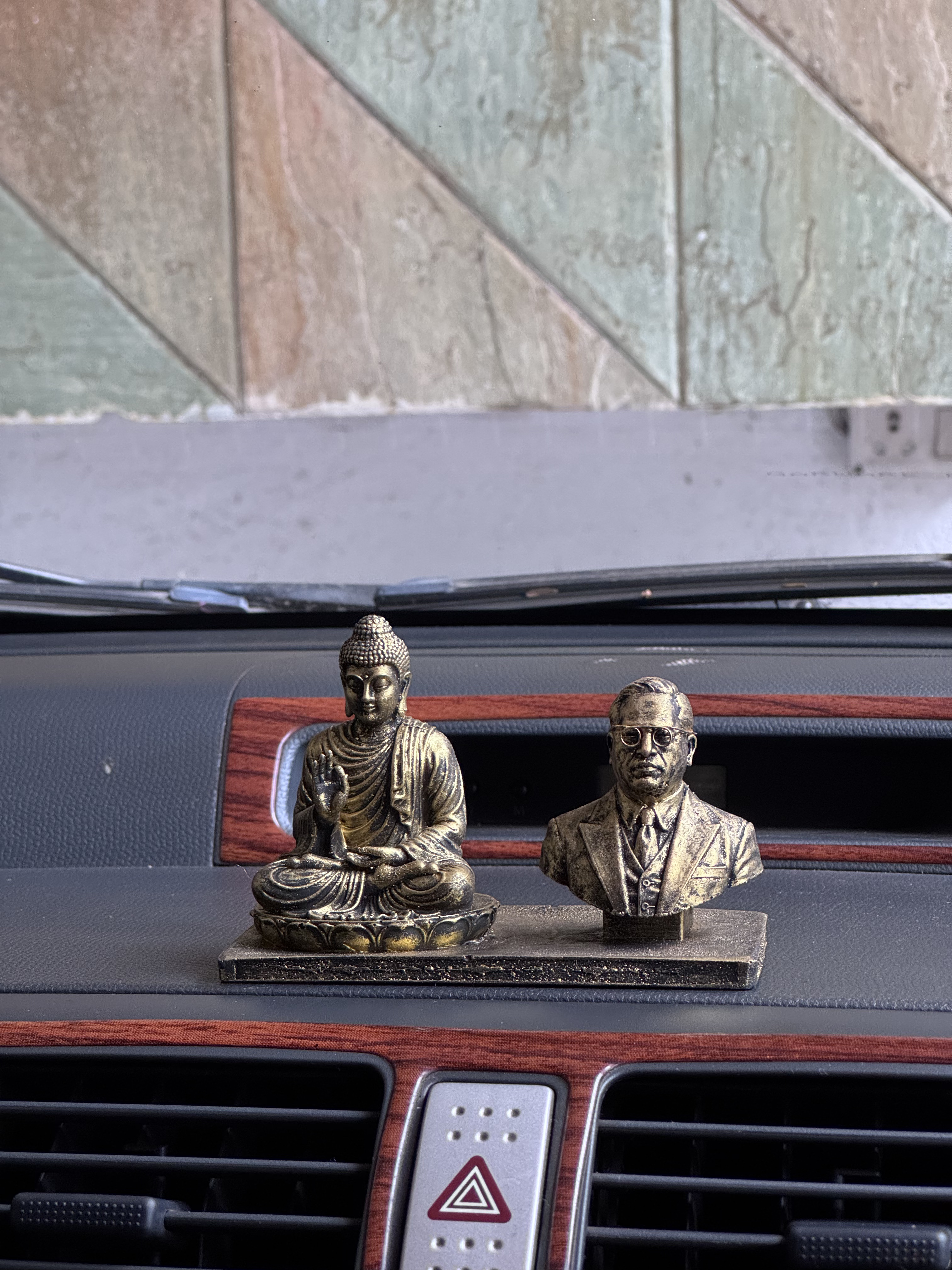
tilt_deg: -9.1
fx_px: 2824
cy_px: 635
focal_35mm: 77
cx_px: 476
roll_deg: +2.4
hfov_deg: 19.1
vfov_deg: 25.3
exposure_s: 1/60
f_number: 2.8
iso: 250
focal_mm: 9
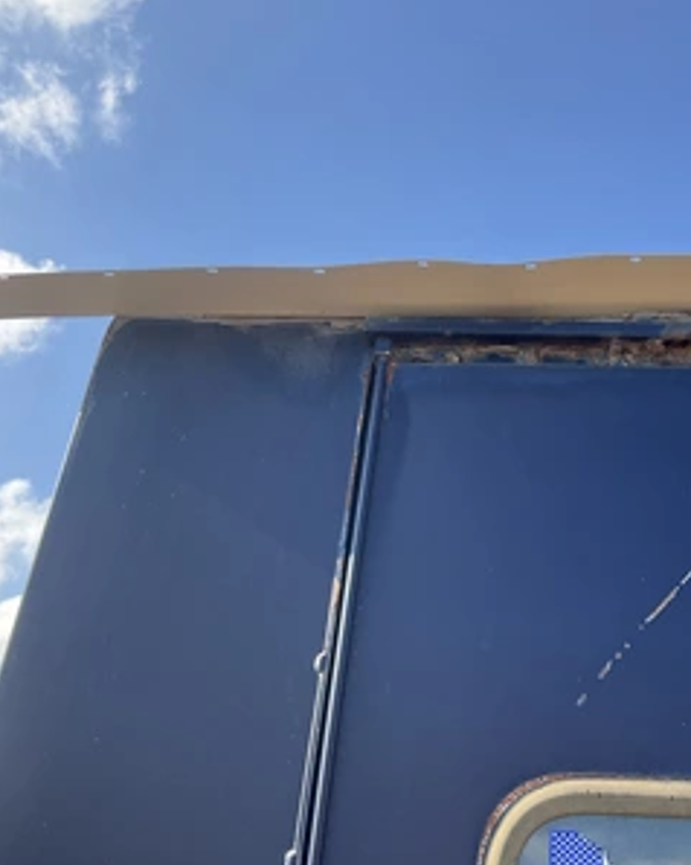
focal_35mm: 38
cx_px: 508
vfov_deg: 48.0
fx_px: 972
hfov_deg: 38.2
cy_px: 432
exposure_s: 1/509
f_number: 1.8
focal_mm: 3
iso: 25
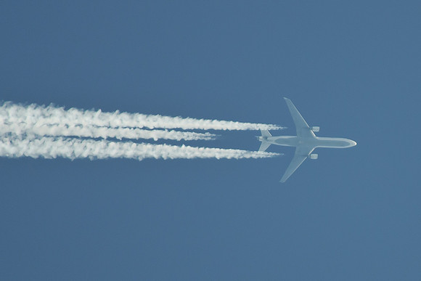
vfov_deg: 3.1
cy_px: 140
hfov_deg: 4.6
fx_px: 5263
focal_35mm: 450
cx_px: 210
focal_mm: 300
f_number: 4.5
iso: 200
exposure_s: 1/800
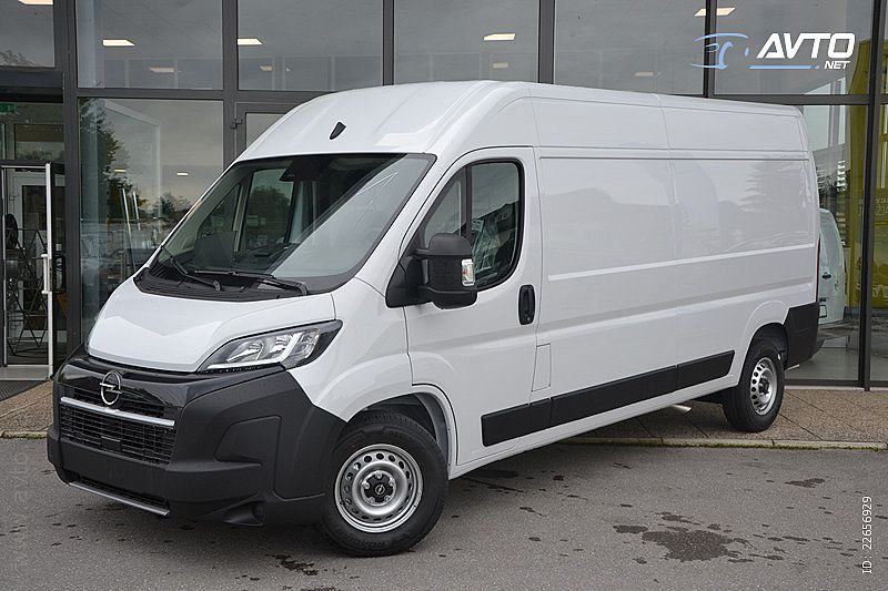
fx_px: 1036
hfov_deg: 46.4
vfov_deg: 31.9
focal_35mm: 42
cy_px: 296
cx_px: 444
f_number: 5.6
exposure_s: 1/125
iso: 140
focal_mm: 28
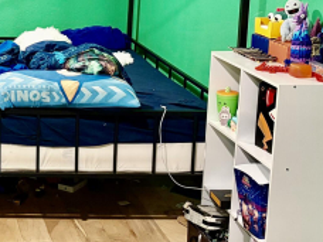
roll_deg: -0.5
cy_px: 47
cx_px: -38
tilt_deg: -9.9
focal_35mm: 76
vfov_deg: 19.2
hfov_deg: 23.9
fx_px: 709
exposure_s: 1/30
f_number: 1.6
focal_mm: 5.96
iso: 500
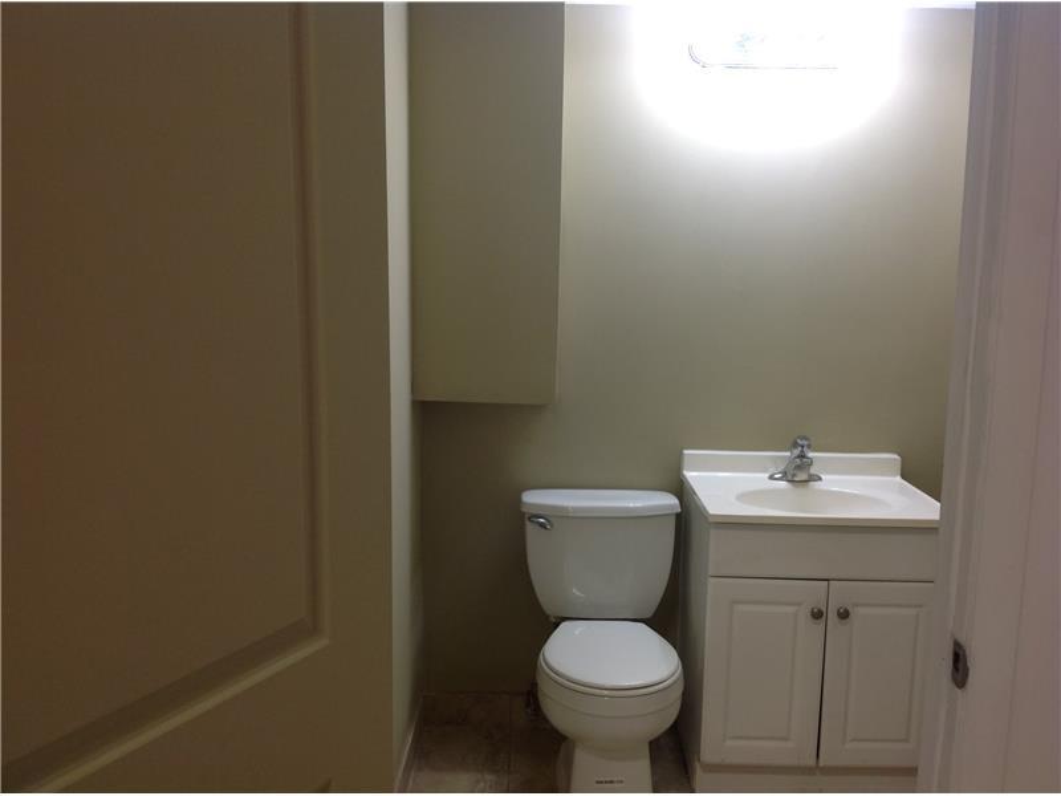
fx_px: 1073
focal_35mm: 35
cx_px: 530
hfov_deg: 52.6
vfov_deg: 40.7
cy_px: 398
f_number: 2.4
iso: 64
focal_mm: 4.28
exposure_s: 1/30
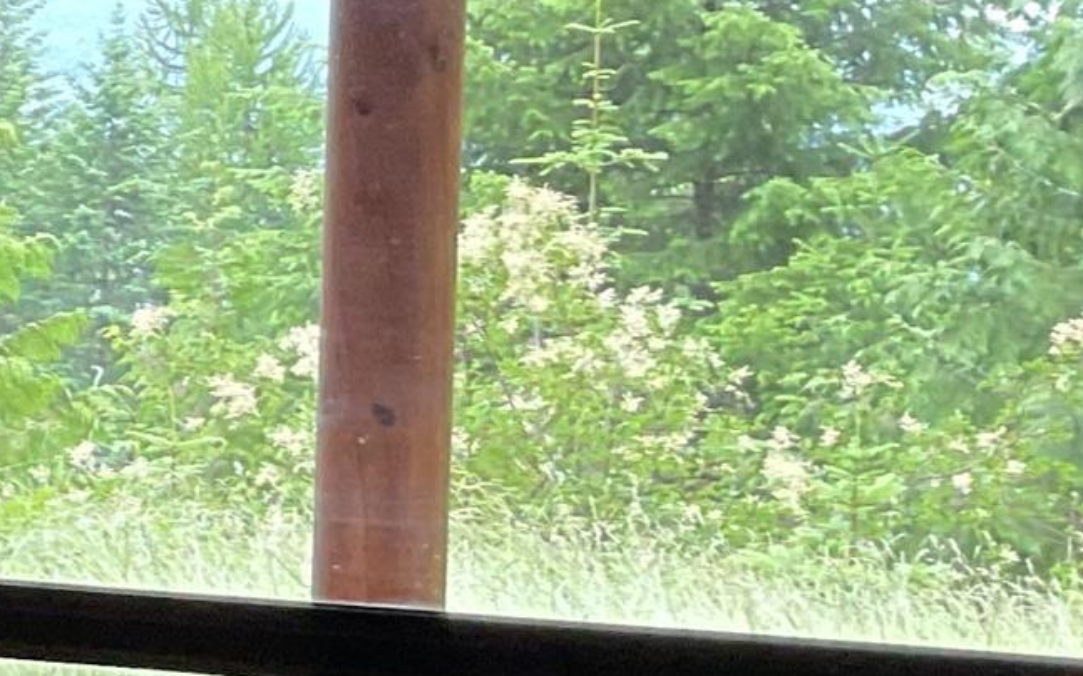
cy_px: 370
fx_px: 4308
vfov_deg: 9.0
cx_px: -1466
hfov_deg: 11.8
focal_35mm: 146
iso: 40
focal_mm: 3
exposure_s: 1/60
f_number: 1.8
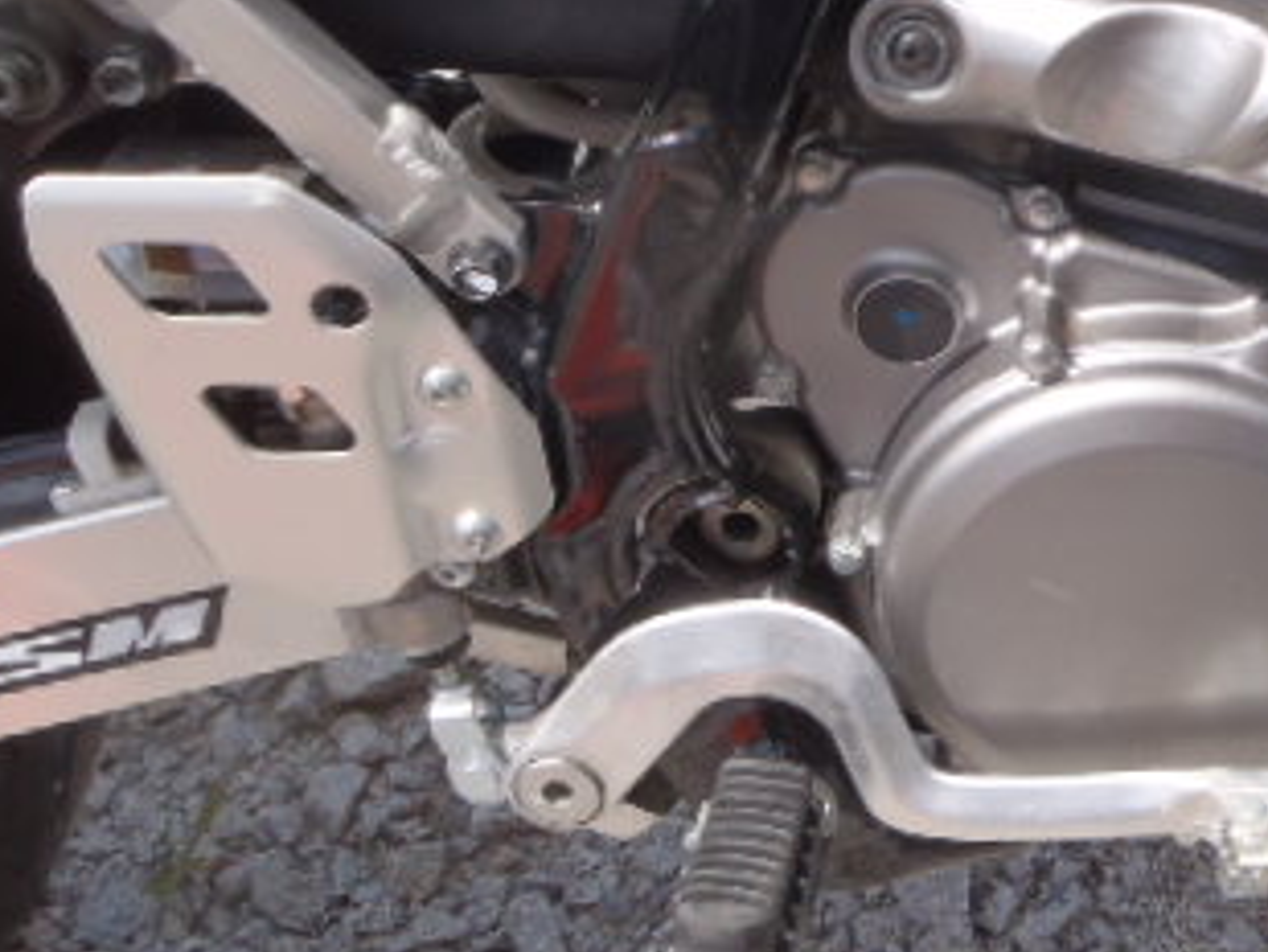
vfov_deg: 24.5
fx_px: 2125
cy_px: 82
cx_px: 1260
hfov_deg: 30.9
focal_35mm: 58
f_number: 4.5
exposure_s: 1/400
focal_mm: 5
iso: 80
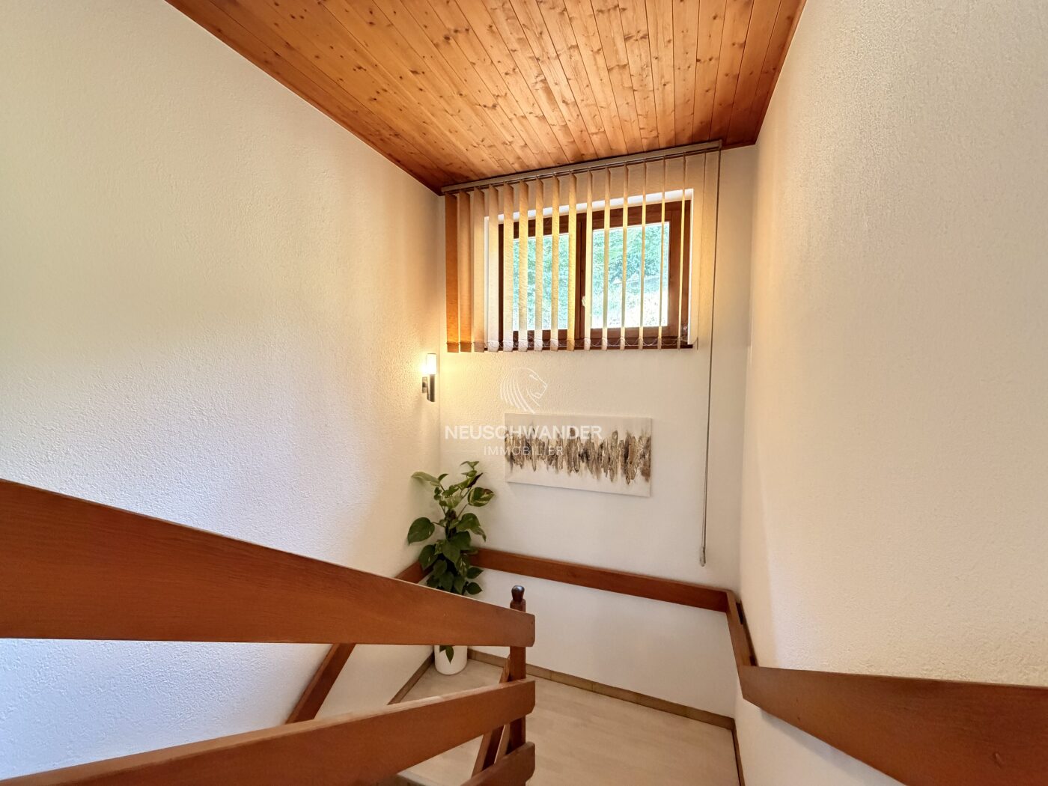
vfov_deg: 85.7
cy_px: 393
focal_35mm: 14
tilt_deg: -3.0
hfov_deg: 102.1
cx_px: 524
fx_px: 424
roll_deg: +0.6
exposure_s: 1/50
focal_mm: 2.22
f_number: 2.2
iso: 1000
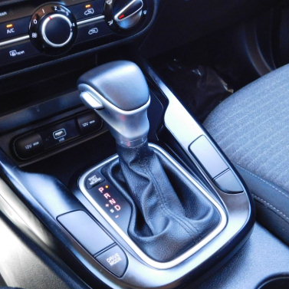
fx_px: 425
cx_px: 135
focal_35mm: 45
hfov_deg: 37.5
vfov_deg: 37.4
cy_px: 117
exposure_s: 1/20
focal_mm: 5.3
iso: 400
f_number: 3.2
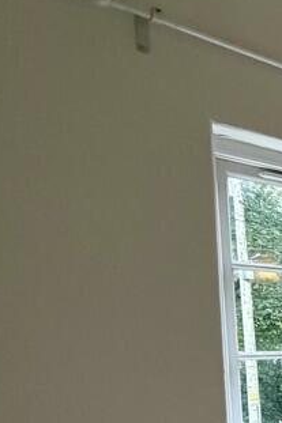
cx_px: 678
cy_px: 373
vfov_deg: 38.6
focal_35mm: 48
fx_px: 565
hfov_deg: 15.2
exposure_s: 1/100
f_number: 2.2
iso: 320
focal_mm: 2.22
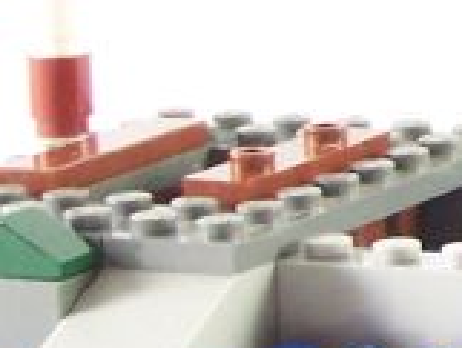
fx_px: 3660
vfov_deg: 5.4
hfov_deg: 6.9
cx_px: 1007
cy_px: 17
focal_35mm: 274
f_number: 3.2
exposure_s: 1/20
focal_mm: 7.1
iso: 200
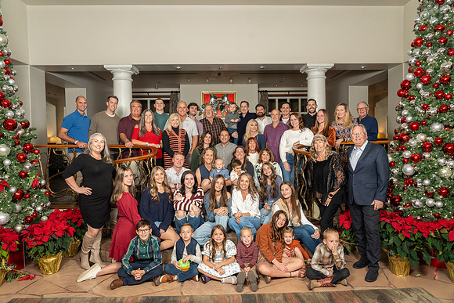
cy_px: 152
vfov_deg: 53.2
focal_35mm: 24
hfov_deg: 73.7
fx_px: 303
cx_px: 227
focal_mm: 24
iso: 1000
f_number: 8
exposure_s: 1/80
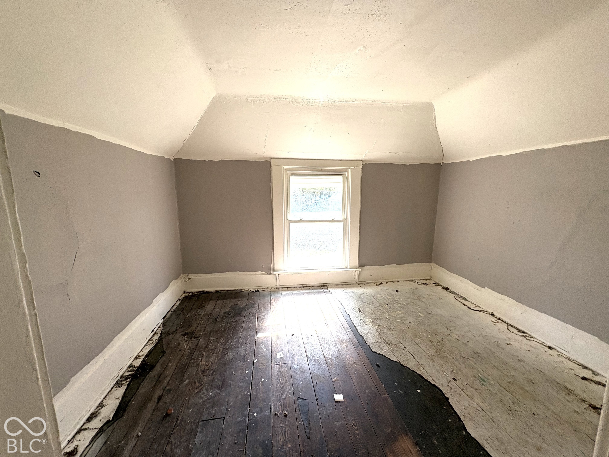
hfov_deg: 102.1
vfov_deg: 85.7
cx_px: 304
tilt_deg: -7.8
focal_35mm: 14
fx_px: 246
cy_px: 228
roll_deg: -0.7
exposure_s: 1/210
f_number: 2.2
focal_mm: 2.22
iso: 64
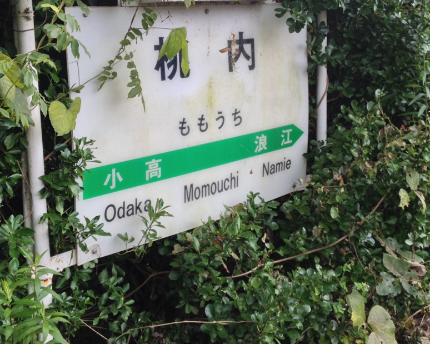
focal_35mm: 53
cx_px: 227
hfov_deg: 35.4
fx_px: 674
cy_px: 113
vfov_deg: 28.4
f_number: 2.4
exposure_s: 1/207
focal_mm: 4.28
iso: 50
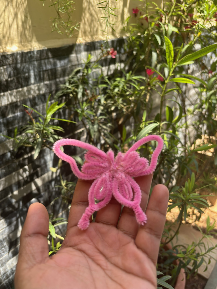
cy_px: 144
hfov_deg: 53.1
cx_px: 108
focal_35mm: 26
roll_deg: +4.5
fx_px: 217
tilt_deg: -25.8
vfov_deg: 67.3
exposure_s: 1/837
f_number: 1.6
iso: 50
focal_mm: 5.96
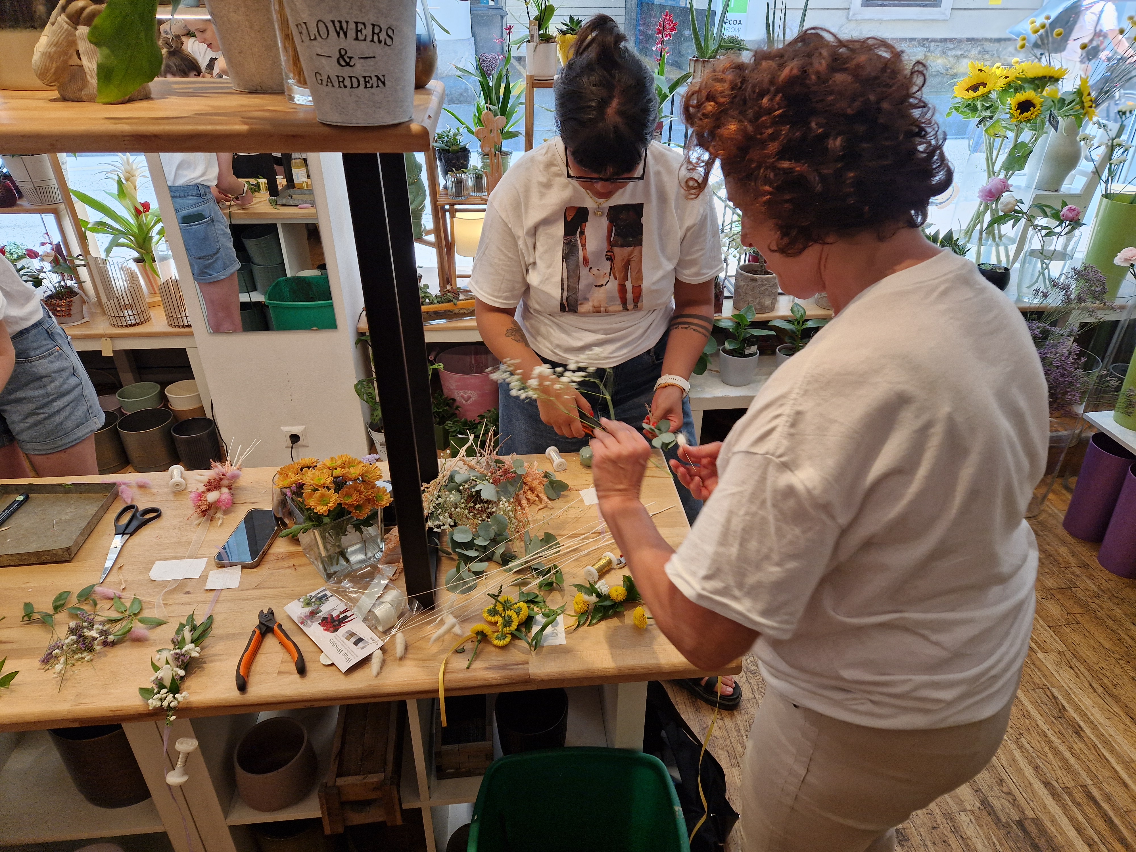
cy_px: 426
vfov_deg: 58.9
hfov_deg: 73.9
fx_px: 755
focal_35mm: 23
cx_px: 568
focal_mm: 5.4
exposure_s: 1/100
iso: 50
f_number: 1.8
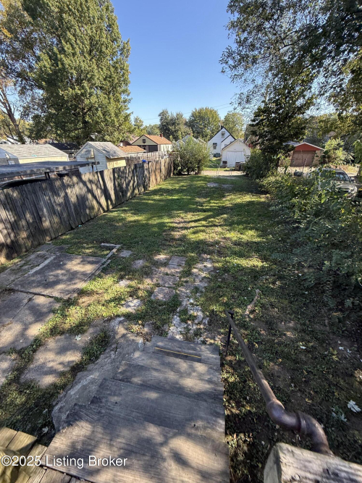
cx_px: 181
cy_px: 242
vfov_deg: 102.1
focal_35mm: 14
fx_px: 195
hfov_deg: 85.7
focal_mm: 2.22
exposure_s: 1/176
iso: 50
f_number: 2.2
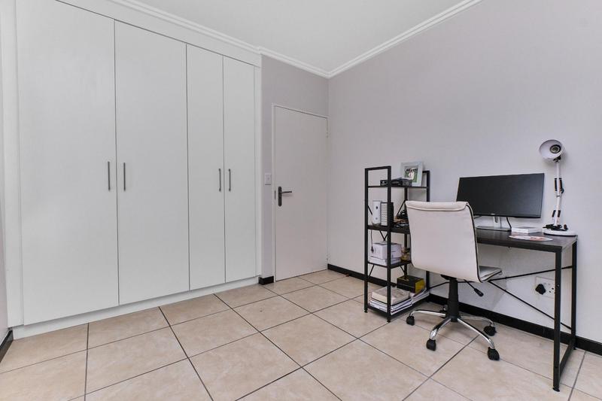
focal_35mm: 15
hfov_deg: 100.4
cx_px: 301
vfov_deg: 77.3
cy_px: 200
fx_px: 251
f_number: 10
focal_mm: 10
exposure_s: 1/200
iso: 500
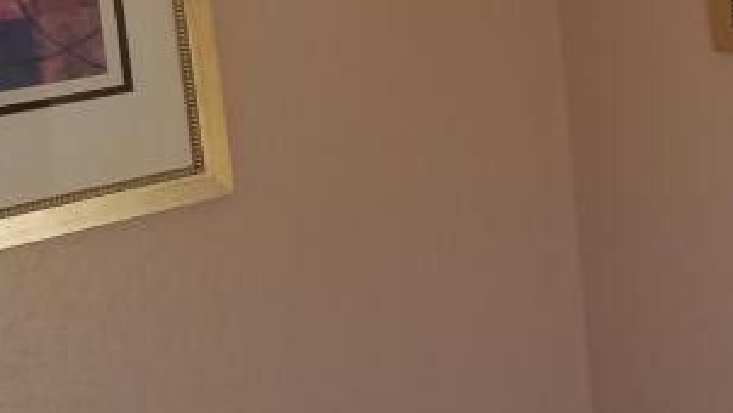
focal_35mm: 96
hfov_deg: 20.3
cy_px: 19
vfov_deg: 12.5
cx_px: 961
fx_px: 1866
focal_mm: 4.2
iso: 125
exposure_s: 1/120
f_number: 1.7
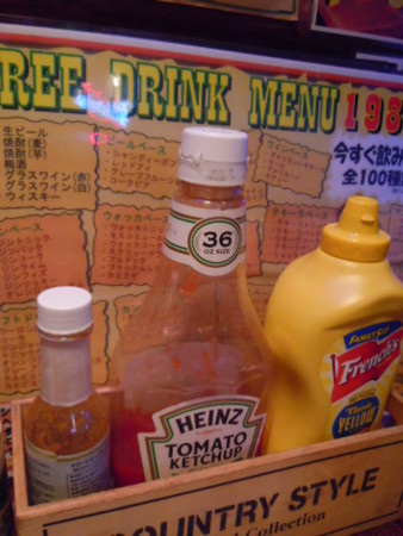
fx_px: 465
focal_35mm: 30
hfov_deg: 46.8
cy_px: 268
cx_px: 202
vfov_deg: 59.9
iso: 800
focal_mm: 5.4
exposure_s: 1/20
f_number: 3.5
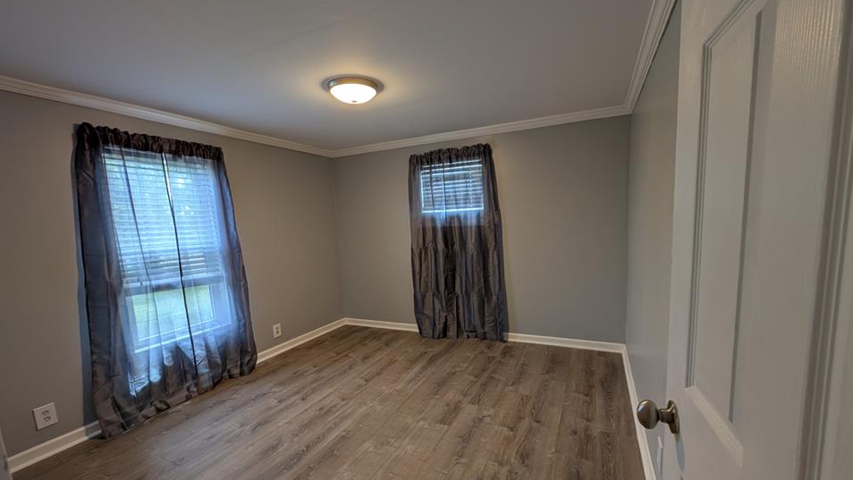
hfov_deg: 106.8
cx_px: 441
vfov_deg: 74.1
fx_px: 317
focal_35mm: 14
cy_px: 264
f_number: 1.7
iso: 60
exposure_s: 1/60
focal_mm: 2.02
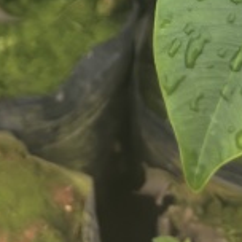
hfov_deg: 11.3
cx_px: -119
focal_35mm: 149
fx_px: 1179
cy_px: -569
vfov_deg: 8.8
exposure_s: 1/1786
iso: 160
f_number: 2
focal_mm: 5.75
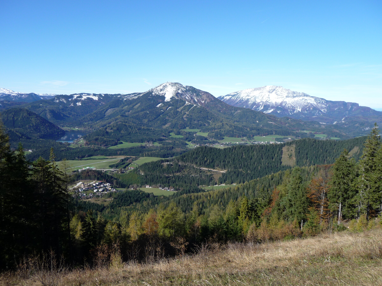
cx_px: 191
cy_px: 143
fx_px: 331
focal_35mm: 30
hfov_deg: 60.0
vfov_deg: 46.8
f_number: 3.4
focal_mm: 5
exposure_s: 1/800
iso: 100
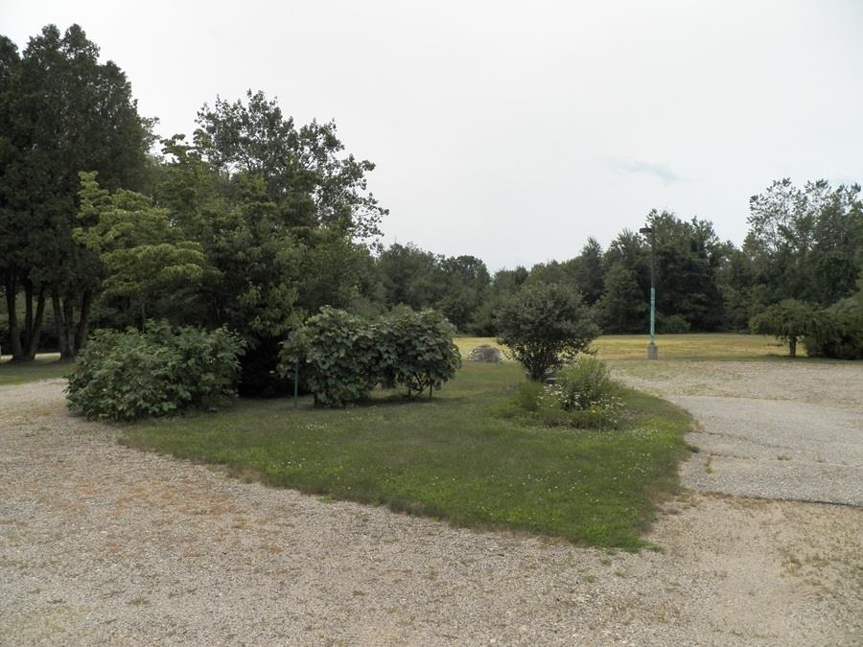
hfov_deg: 63.4
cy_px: 324
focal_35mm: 28
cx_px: 432
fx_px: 698
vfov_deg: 49.7
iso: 125
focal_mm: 4.9
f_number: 4
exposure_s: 1/2000
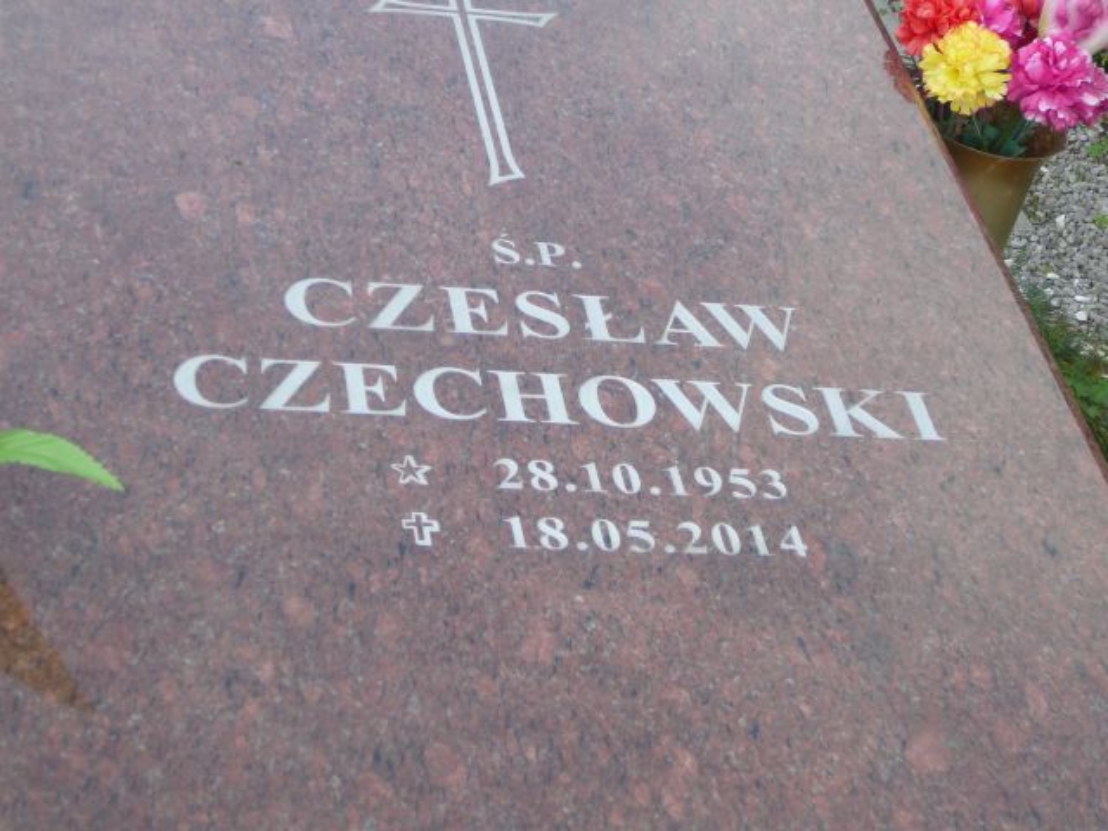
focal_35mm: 71
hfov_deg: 27.4
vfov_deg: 20.7
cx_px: 554
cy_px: 416
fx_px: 2273
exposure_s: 1/160
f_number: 3.7
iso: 80
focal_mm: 10.5
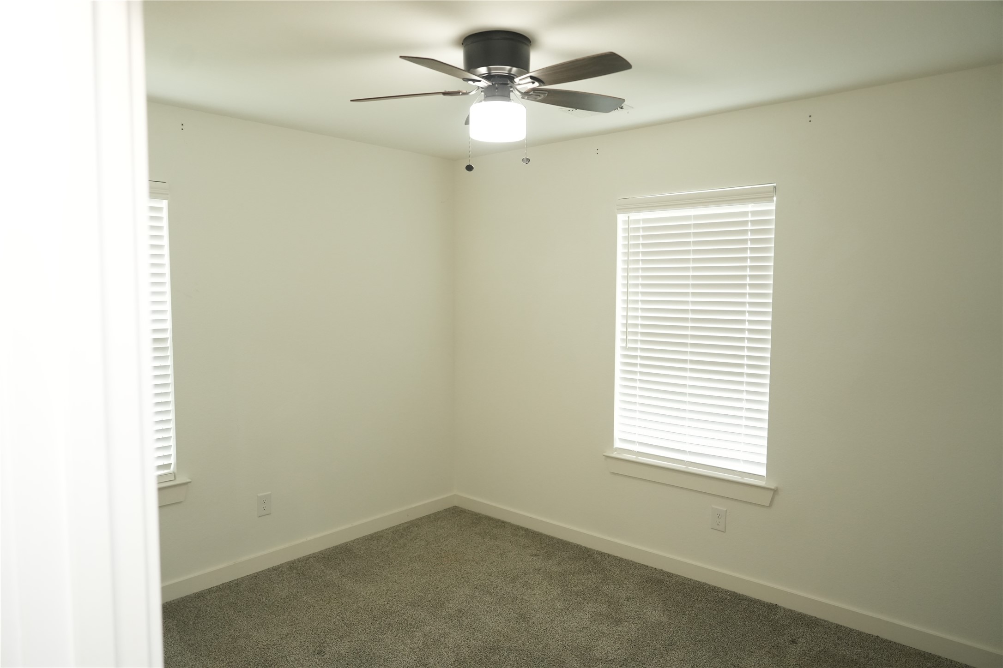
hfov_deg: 73.7
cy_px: 334
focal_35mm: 24
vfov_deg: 53.1
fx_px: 669
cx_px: 502
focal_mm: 24
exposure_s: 1/200
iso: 2000
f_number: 2.8
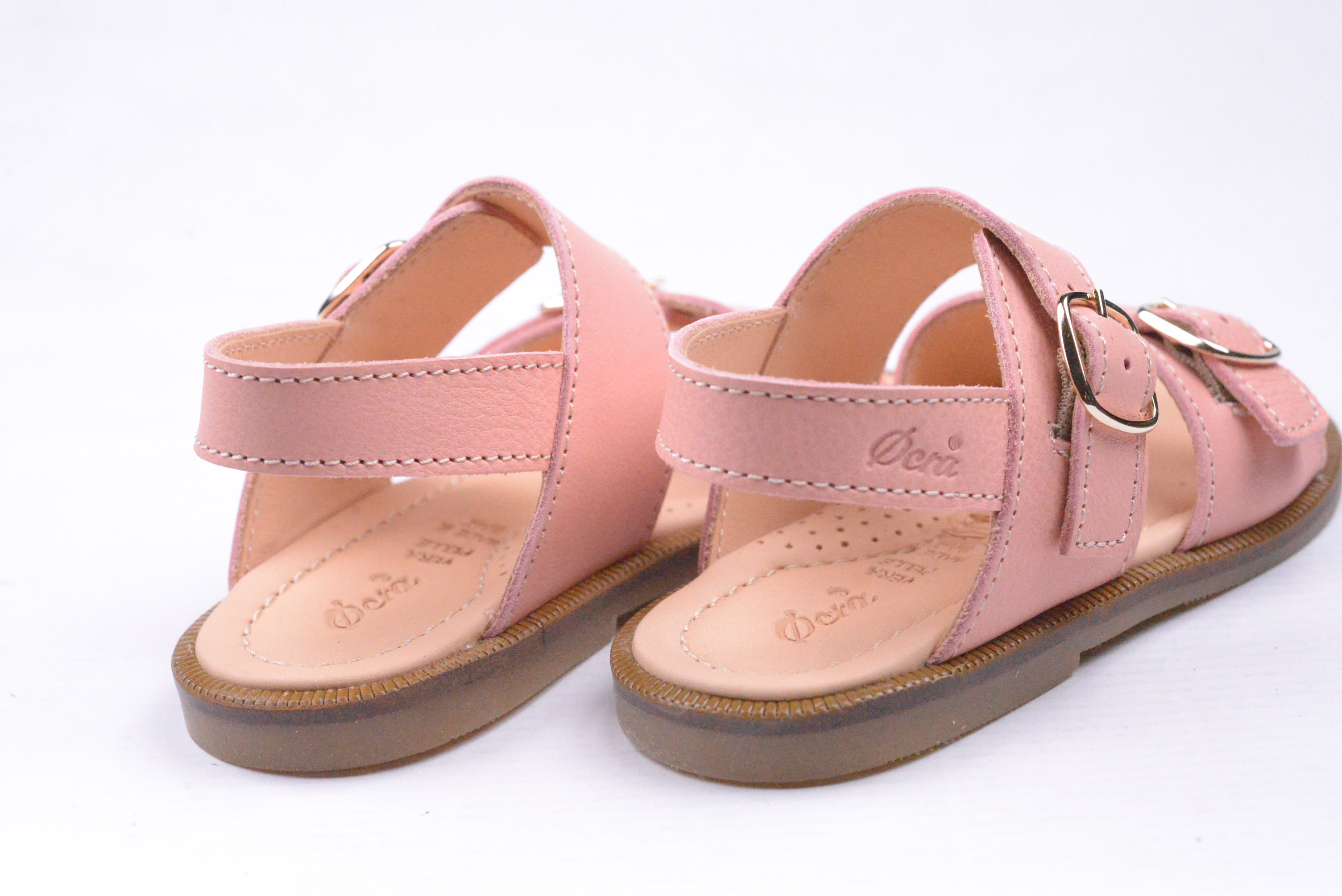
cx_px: 671
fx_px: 2237
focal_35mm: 60
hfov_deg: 33.4
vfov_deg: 22.6
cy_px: 448
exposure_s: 1/4000
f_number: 10
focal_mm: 60
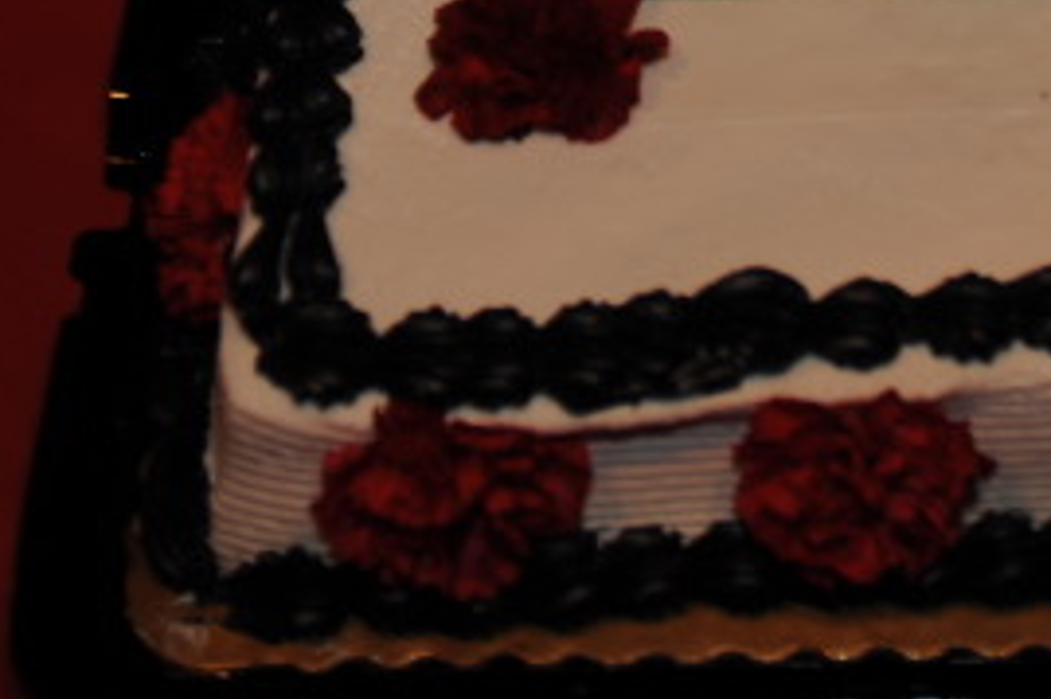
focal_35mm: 112
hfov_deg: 18.1
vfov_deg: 11.7
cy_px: -344
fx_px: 3268
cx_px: 840
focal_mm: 35
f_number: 3.5
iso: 200
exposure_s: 1/30
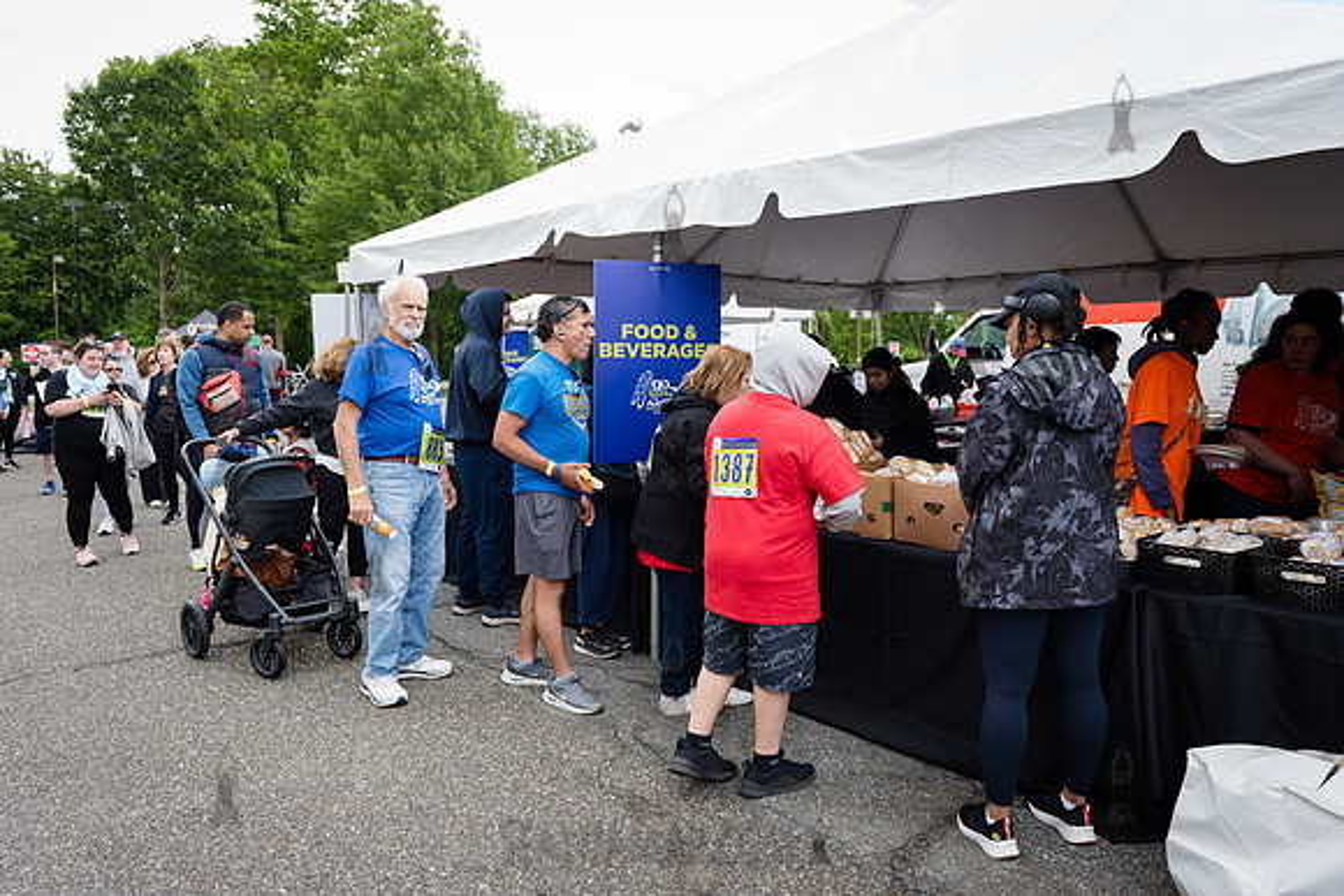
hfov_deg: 69.4
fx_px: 971
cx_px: 672
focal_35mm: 26
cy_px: 448
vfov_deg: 49.6
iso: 400
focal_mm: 26
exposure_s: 1/500
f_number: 5
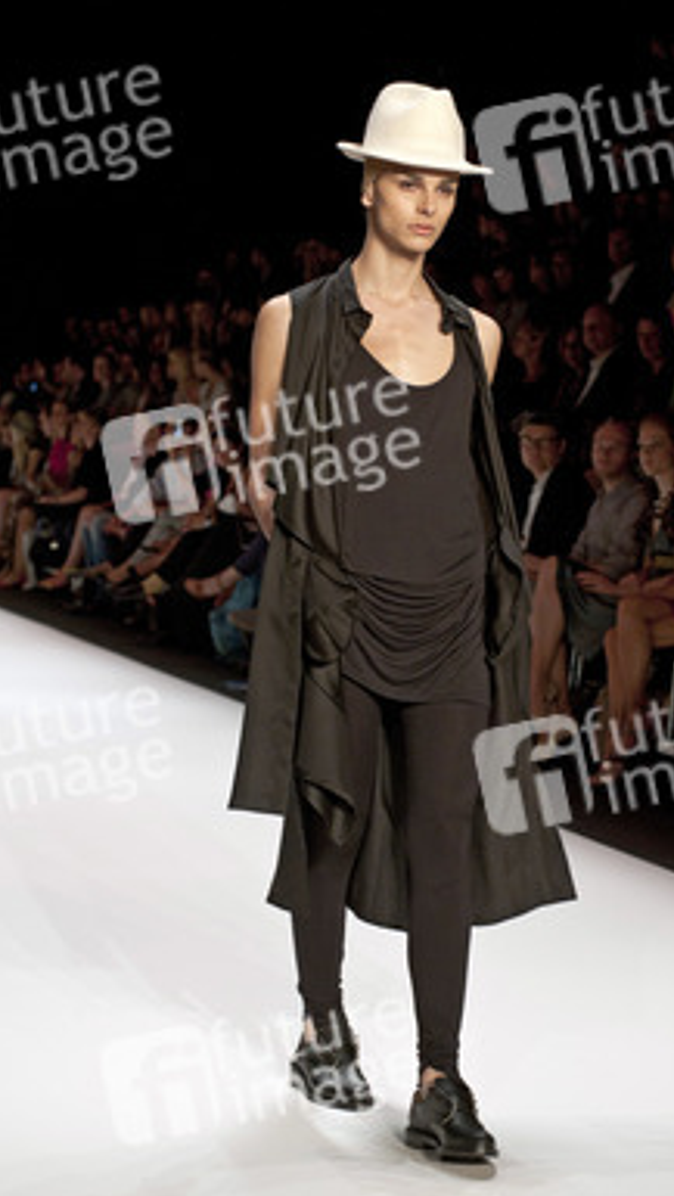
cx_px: 351
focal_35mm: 87
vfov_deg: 24.4
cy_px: 606
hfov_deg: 13.9
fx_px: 2760
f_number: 7.1
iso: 1600
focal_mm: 80
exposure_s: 1/250
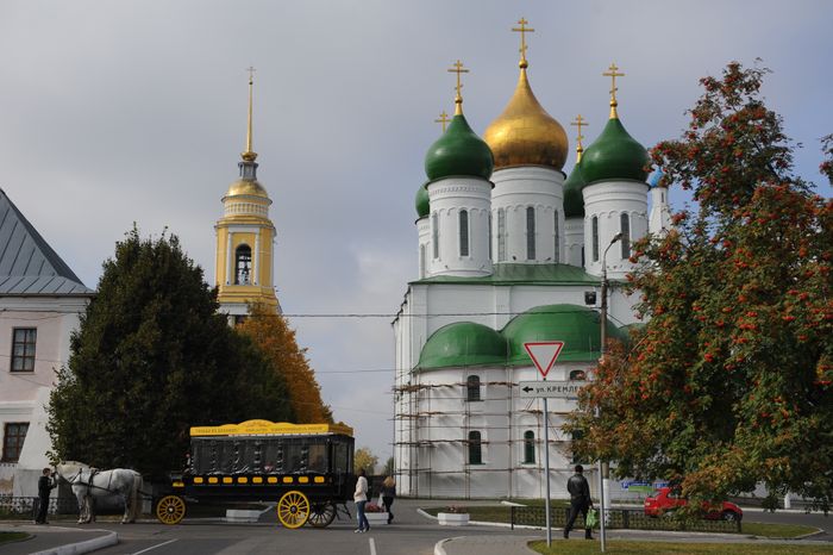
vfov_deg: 28.0
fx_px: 1110
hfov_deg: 41.1
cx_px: 416
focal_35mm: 48
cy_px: 278
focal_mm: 48
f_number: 5.6
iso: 500
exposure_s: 1/3200
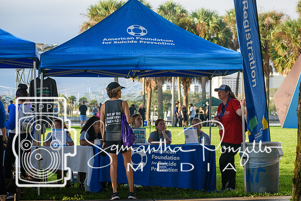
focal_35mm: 123
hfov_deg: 16.6
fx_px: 1029
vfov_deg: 11.2
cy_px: 100
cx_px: 150
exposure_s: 1/500
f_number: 5.6
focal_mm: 82
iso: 250
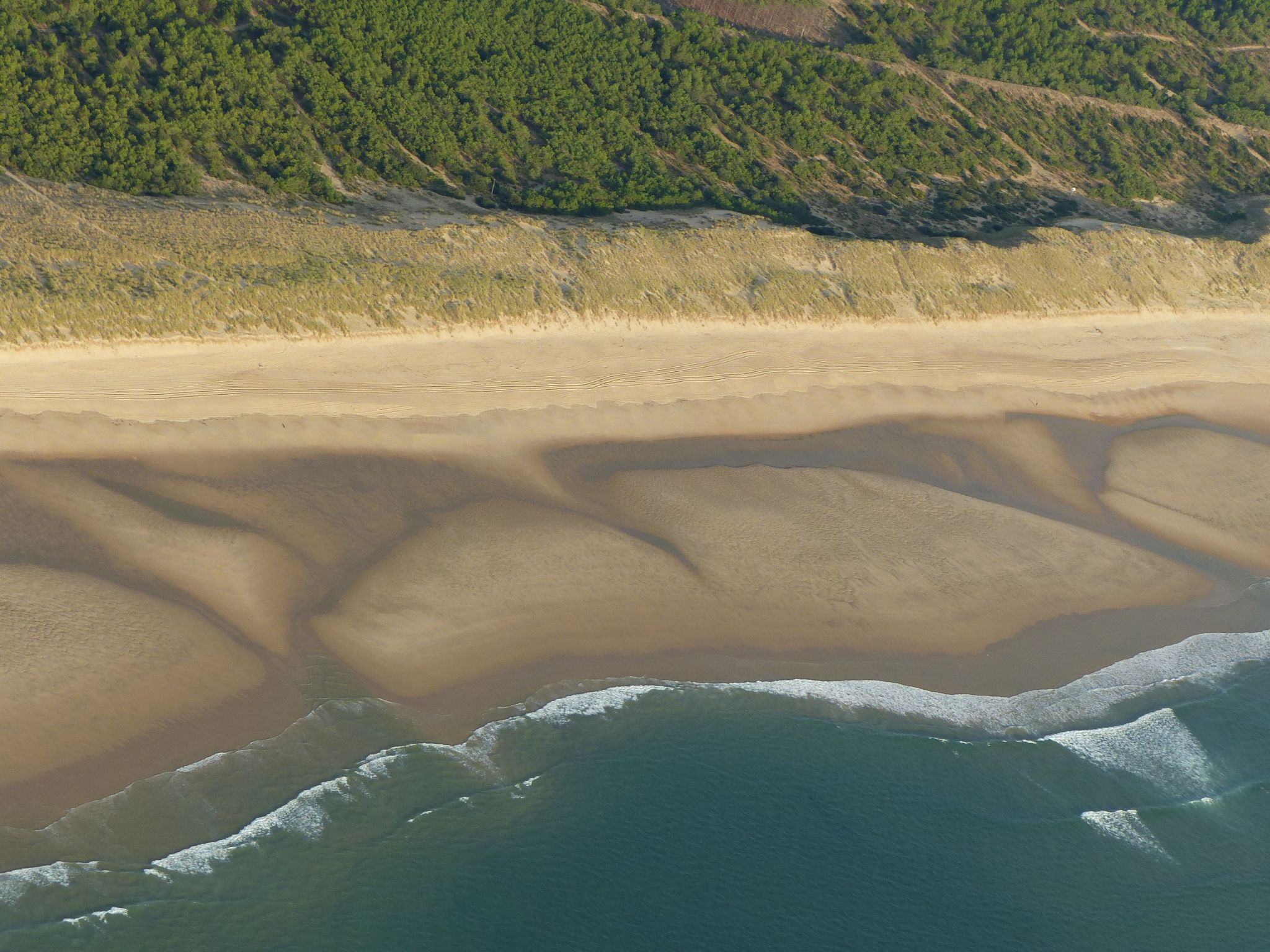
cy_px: 476
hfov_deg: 16.6
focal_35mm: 119
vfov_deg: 12.5
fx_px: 4366
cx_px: 635
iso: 100
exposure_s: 1/400
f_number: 4
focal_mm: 19.6
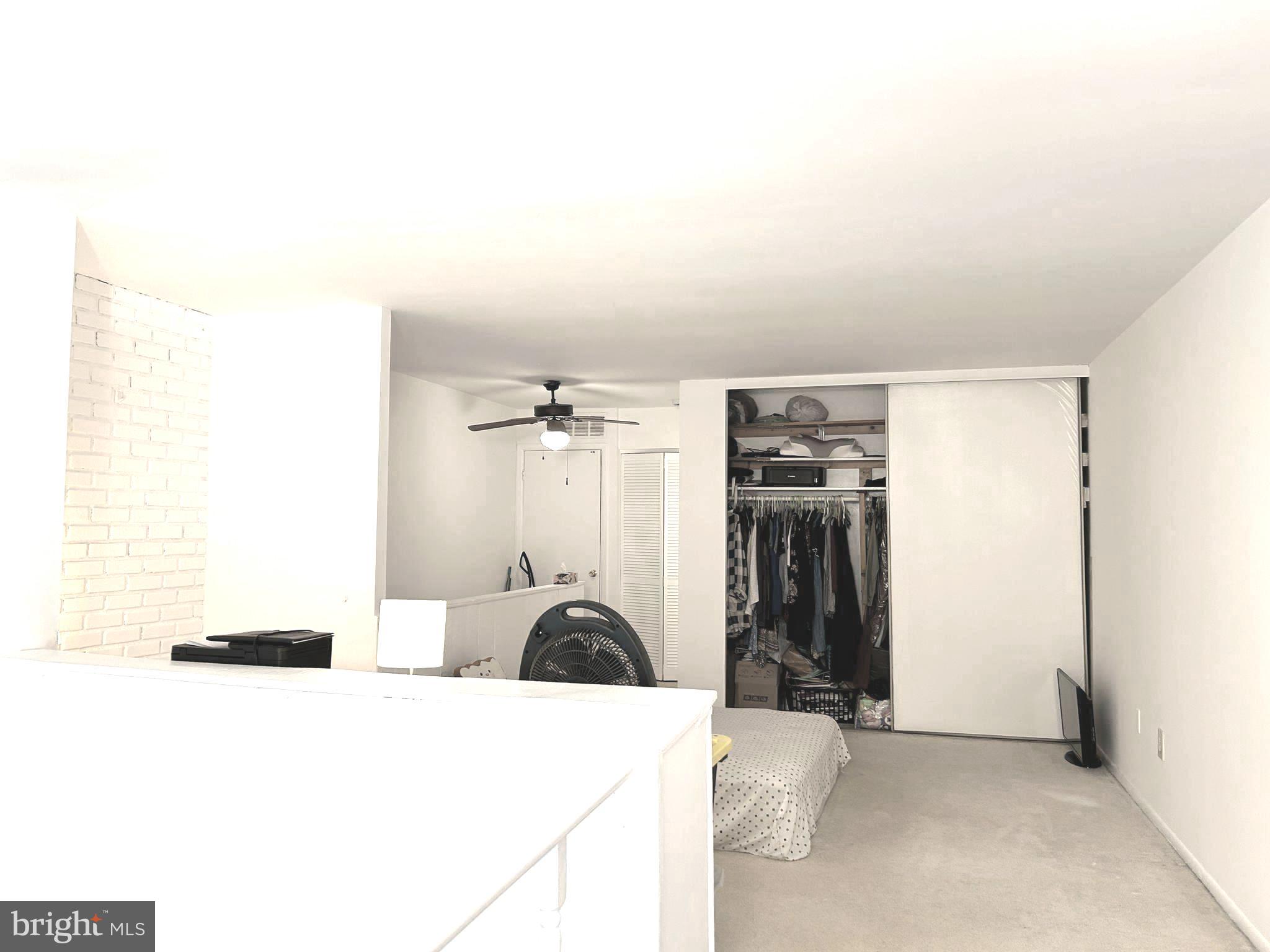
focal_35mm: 26
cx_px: 635
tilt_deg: +2.1
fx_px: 954
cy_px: 476
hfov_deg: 67.3
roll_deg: -1.3
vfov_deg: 53.1
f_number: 1.5
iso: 100
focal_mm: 5.7
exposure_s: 1/60
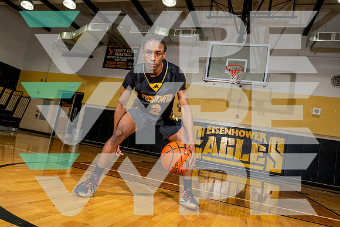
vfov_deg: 48.0
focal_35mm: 27
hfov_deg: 67.4
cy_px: 114
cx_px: 170
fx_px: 255
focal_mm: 27
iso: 640
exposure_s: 1/250
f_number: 5.6
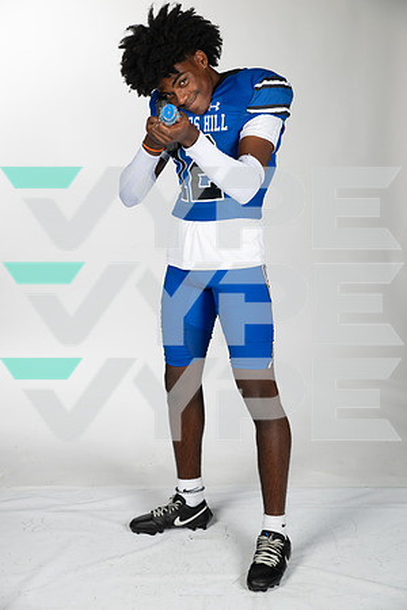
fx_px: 1102
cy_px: 305
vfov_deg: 31.0
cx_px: 204
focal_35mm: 65
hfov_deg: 20.9
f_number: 7.1
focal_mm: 65
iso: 250
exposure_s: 1/400
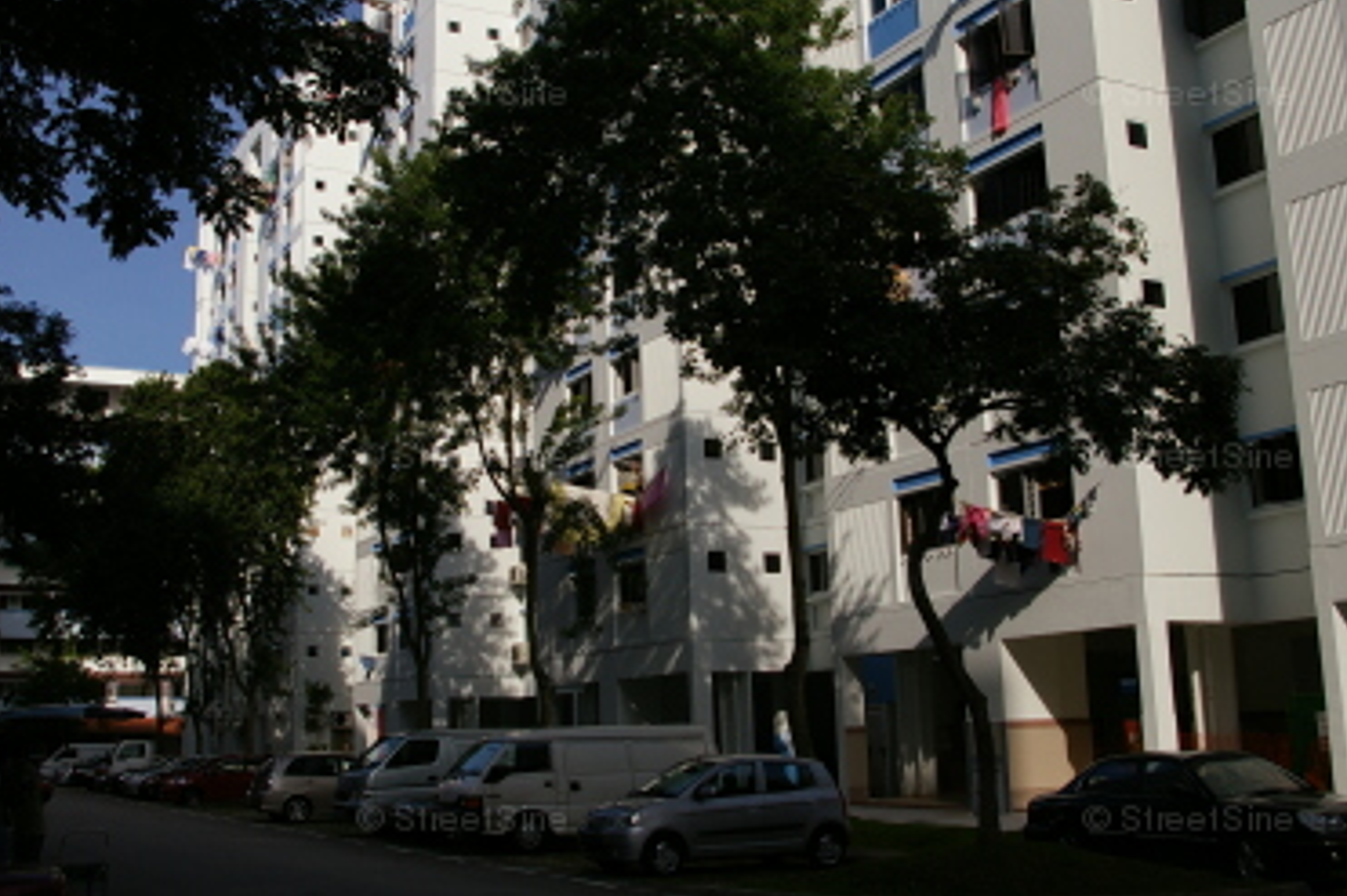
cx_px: 628
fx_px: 1496
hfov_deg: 48.4
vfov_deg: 33.3
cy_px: 375
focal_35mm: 40
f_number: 6.7
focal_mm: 18
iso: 200
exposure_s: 1/1500
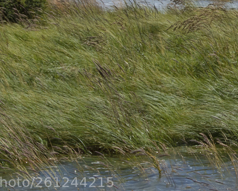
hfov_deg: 11.9
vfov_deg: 9.6
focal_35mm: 160
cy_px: -21
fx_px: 1127
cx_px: 237
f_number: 25
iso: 500
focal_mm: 38
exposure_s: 1/160
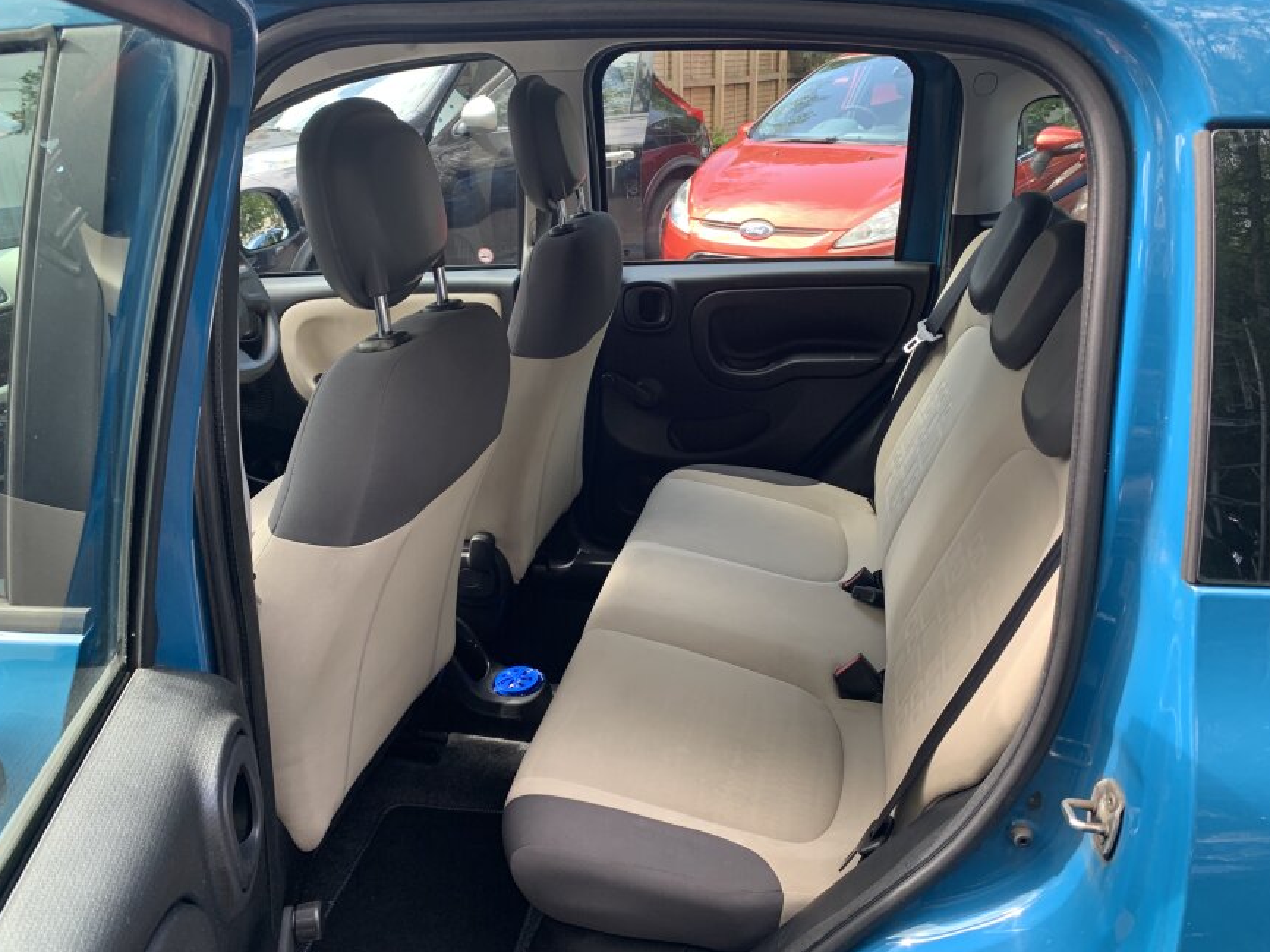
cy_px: 488
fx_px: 990
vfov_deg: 51.3
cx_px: 639
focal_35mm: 27
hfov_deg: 65.3
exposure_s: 1/121
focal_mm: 4.25
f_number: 1.8
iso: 64
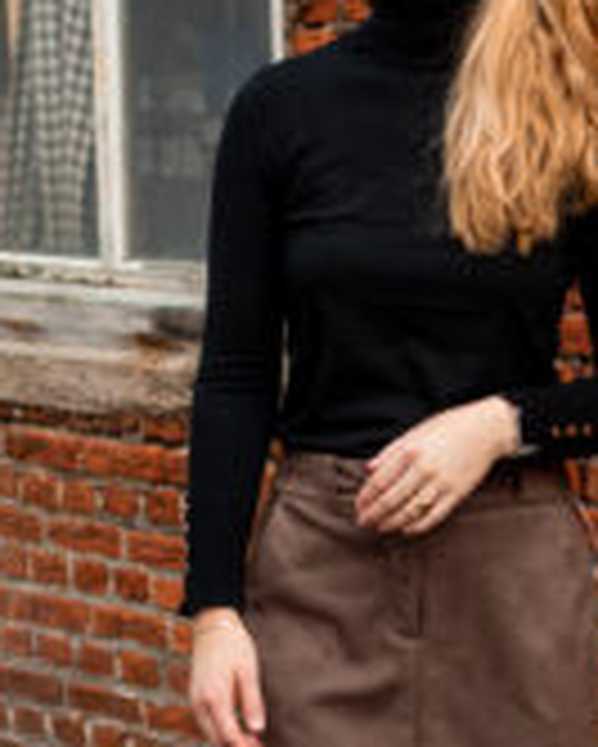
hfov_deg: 11.2
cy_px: 538
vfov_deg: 14.0
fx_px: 3028
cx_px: 454
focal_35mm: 137
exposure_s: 1/1000
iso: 250
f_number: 2.5
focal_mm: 50
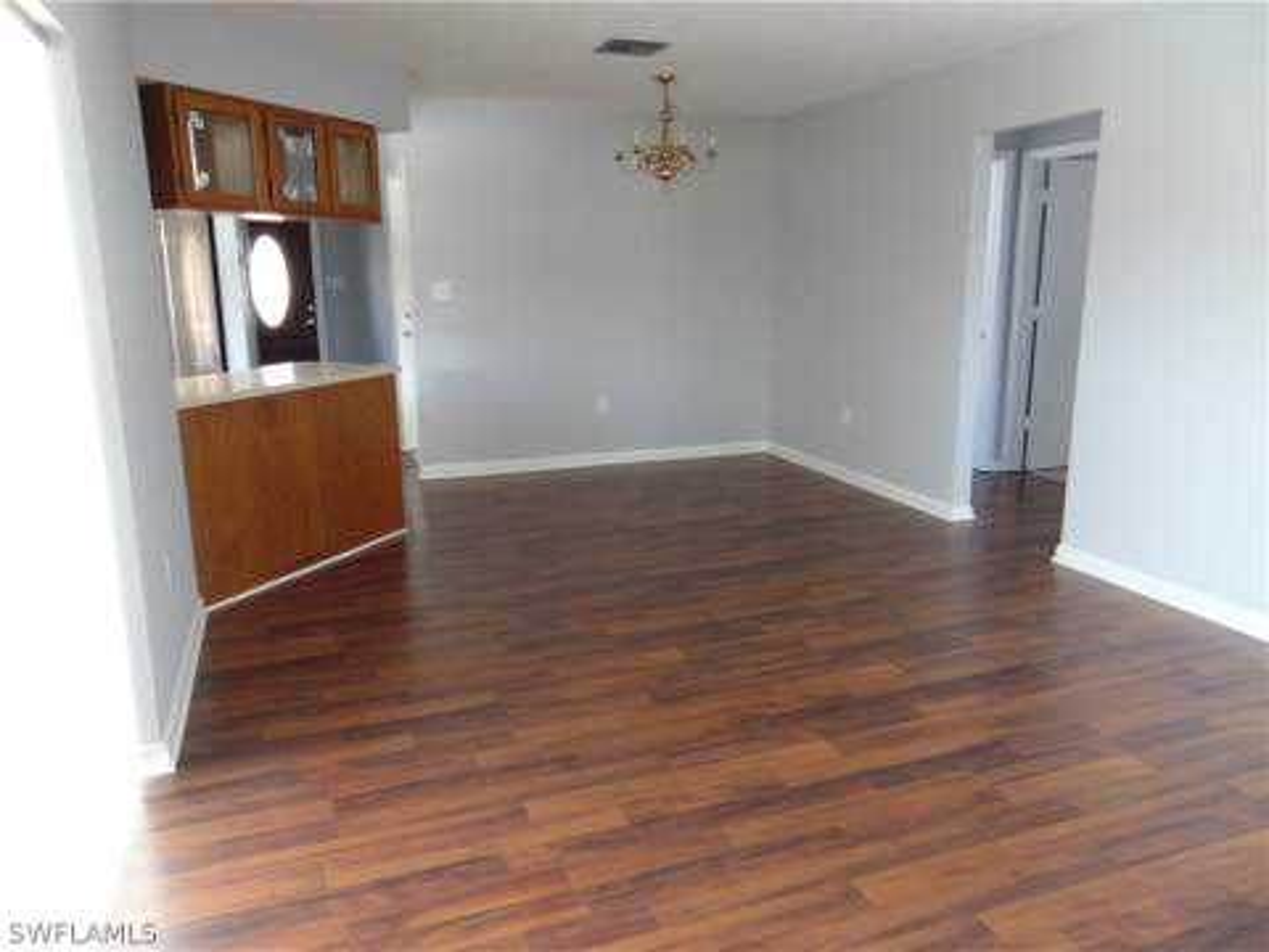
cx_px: 634
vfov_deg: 54.9
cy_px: 476
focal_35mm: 25
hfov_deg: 69.4
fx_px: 916
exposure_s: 1/30
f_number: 3
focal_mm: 4.5
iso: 200
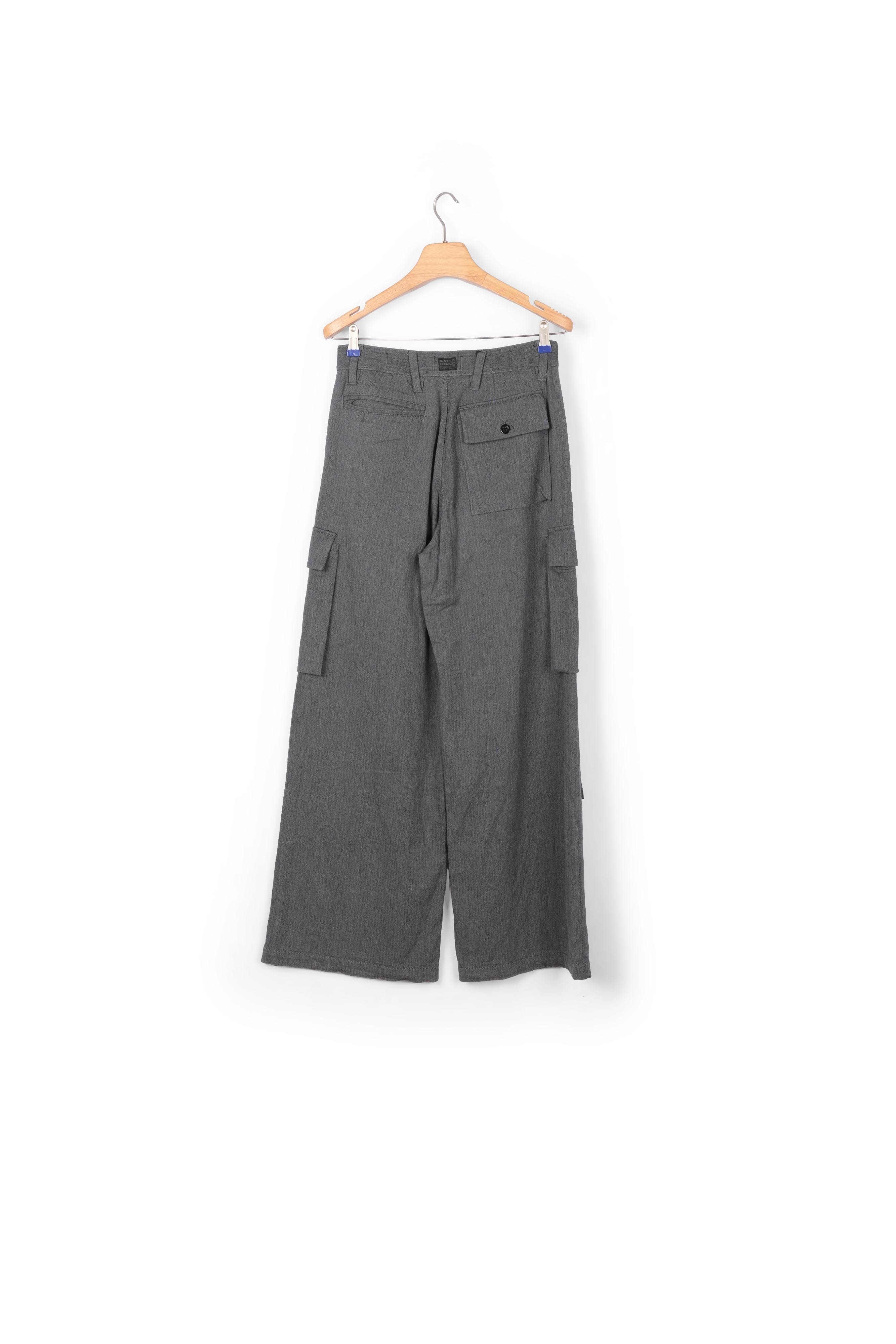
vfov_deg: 50.7
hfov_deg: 35.0
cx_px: 448
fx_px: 1419
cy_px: 672
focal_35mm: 38
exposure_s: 1/200
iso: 100
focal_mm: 38
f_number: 11
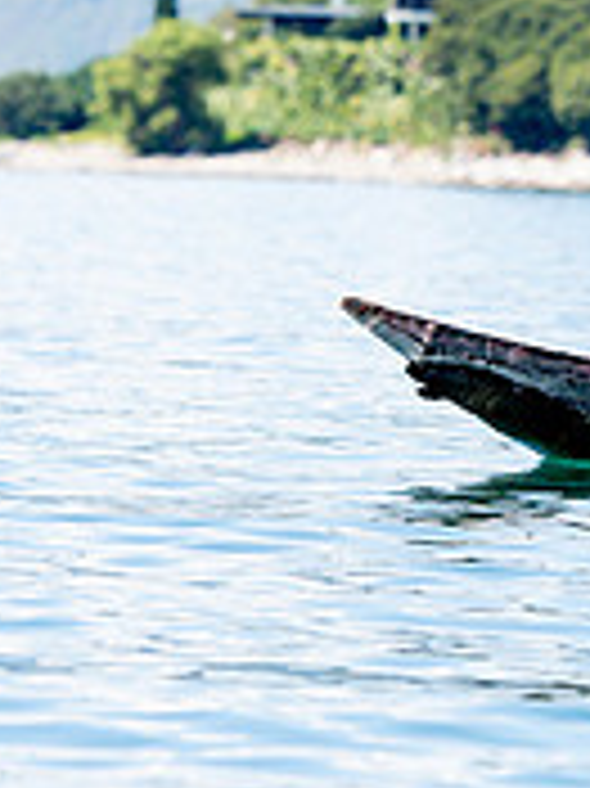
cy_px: -14
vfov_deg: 4.8
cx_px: 658
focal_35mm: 414
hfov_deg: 3.6
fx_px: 9420
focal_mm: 130
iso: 100
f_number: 5.6
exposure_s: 1/320
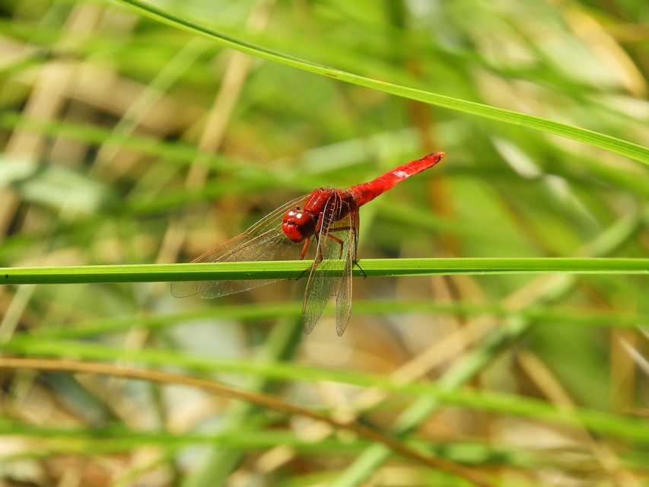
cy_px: 244
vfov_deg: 1.7
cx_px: 324
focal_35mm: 900
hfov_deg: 2.2
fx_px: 16876
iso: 160
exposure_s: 1/250
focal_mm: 161.2
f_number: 5.6
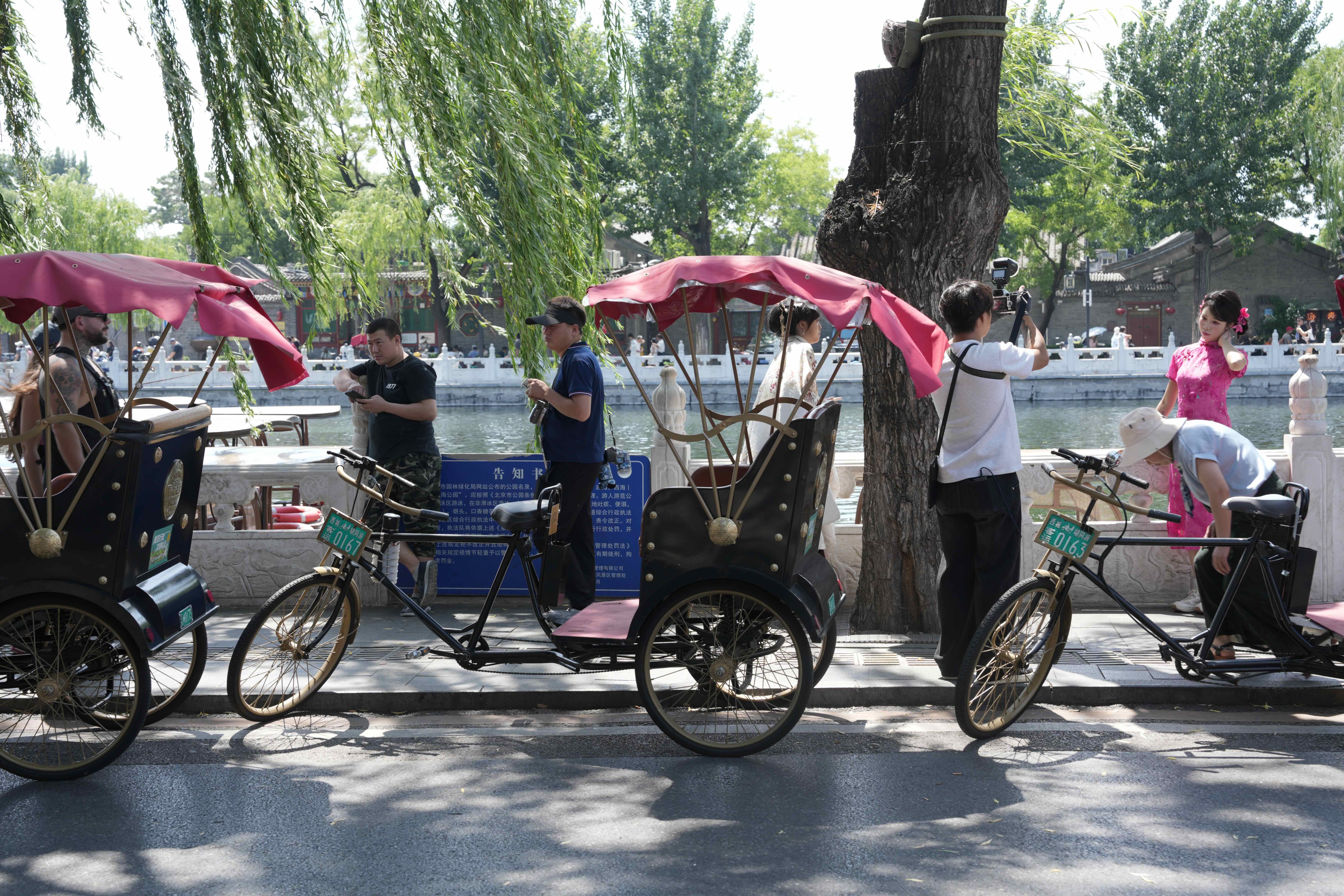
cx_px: 672
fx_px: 1904
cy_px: 448
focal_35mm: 51
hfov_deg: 38.9
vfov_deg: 26.5
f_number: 5.6
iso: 100
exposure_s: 1/125
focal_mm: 51
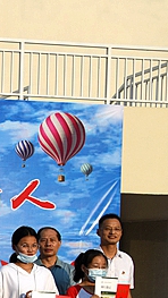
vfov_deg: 20.4
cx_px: -267
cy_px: 279
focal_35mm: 102
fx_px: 808
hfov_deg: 10.0
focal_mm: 32
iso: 64
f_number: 7.1
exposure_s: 1/200
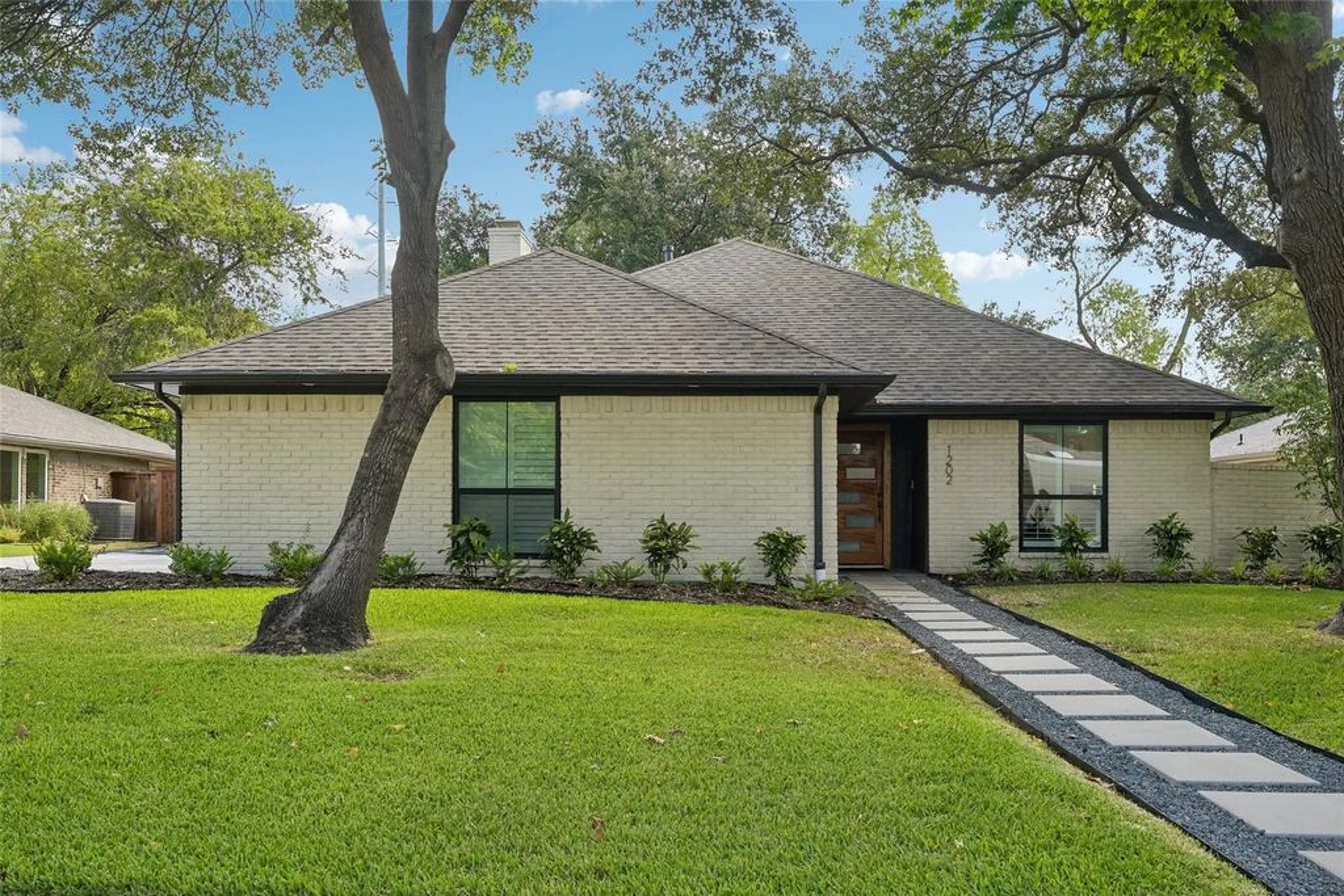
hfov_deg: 61.9
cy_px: 448
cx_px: 672
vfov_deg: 43.6
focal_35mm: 30
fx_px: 1120
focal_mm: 30
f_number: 8
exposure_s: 1/400
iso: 400
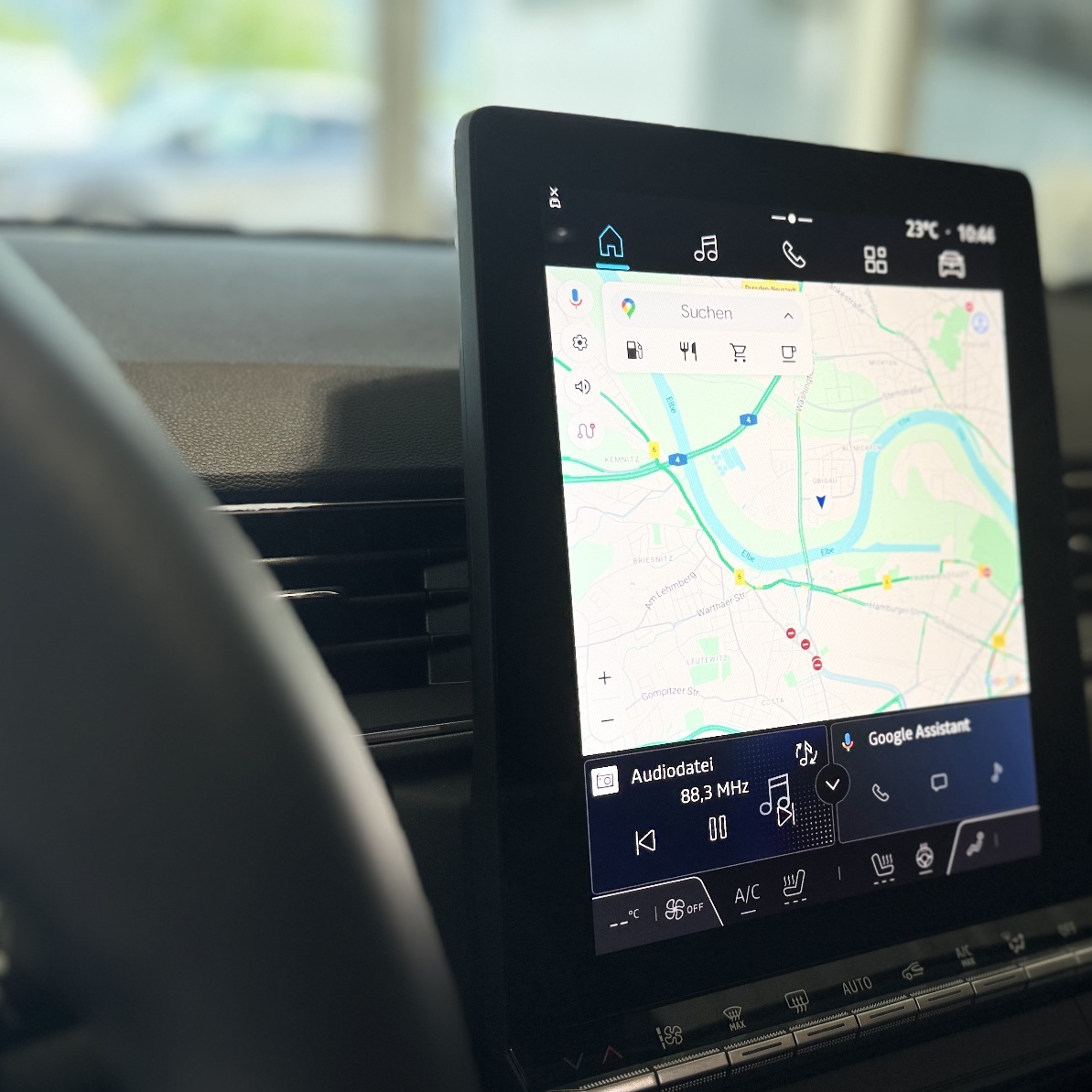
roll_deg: -5.6
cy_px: 570
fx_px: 1142
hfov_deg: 49.7
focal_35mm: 32
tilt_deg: -17.9
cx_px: 772
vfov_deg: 51.1
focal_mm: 6.76
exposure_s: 1/200
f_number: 1.78
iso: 64
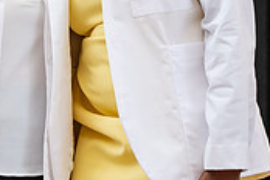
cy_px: -16
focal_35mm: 433
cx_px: 19
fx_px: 3247
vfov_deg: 3.2
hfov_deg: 4.8
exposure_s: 1/200
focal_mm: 130
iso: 1600
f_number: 3.5
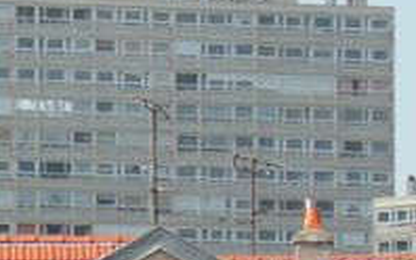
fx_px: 15053
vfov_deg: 1.0
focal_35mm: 1327
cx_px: 80
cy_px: 106
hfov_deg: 1.6
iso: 64
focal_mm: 84.2
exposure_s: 1/315
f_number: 5.6
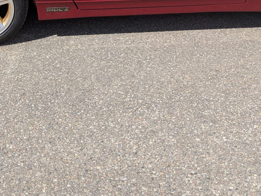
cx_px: 144
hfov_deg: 34.9
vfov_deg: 24.9
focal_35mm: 55
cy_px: -15
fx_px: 415
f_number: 1.7
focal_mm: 4.53
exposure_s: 1/1325
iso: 25
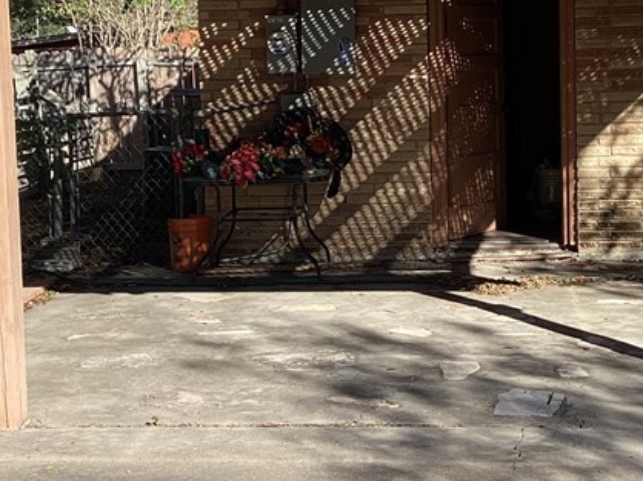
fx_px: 1411
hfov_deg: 25.7
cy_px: 163
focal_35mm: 76
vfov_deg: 19.3
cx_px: 335
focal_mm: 3.3
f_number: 2.4
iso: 25
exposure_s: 1/652
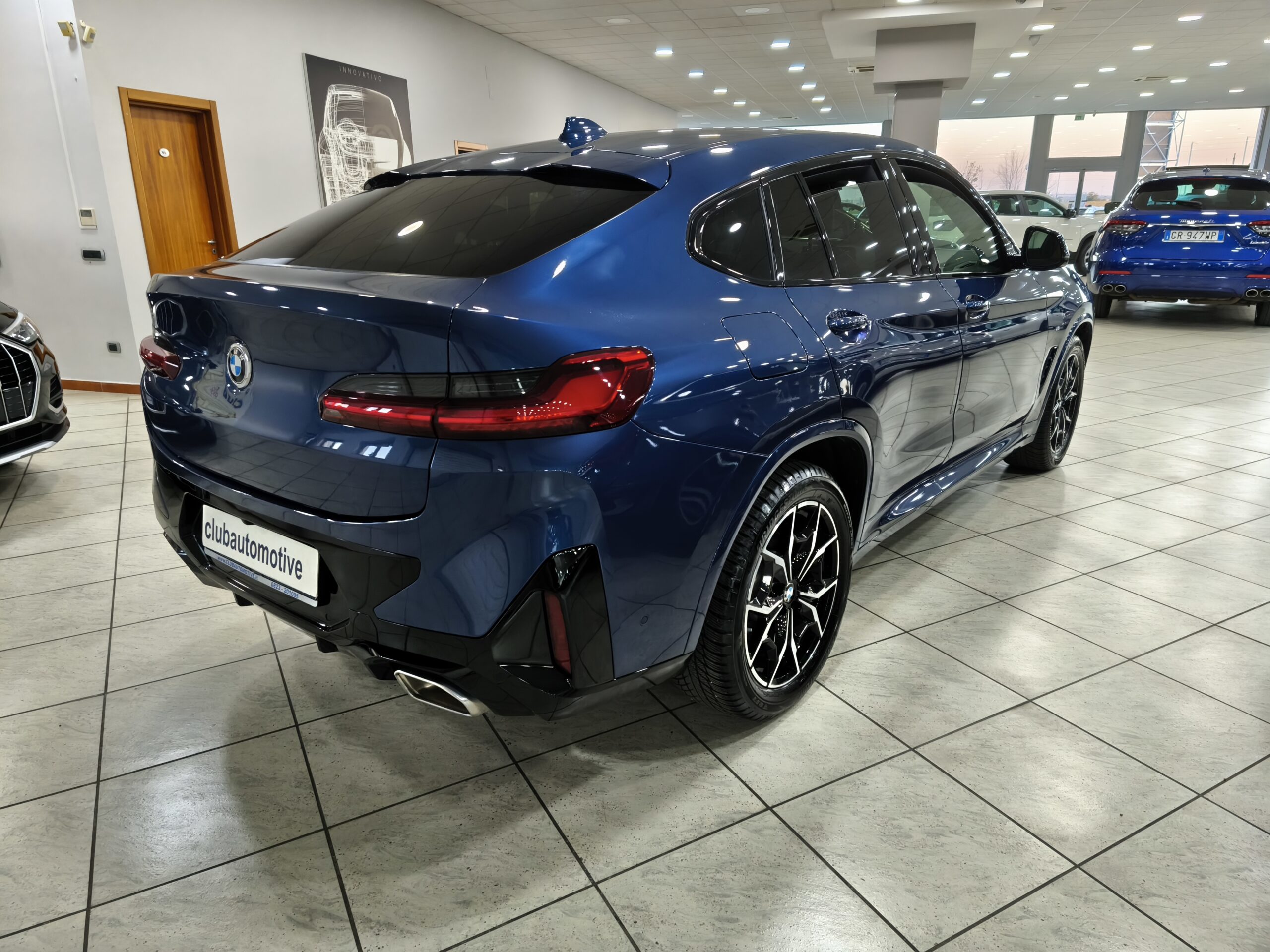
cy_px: 476
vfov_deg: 58.9
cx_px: 635
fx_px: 844
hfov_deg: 73.9
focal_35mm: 23
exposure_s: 1/33.3
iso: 640
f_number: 1.7
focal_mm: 5.35
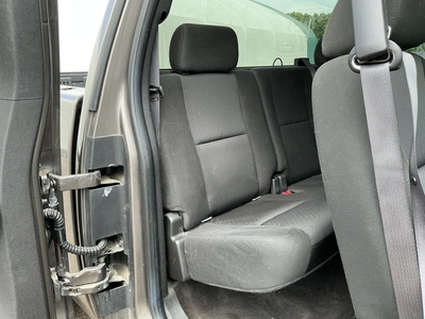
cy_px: 160
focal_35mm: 28
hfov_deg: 63.4
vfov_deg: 49.7
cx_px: 212
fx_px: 344
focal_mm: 3
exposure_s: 1/172
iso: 25
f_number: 1.8
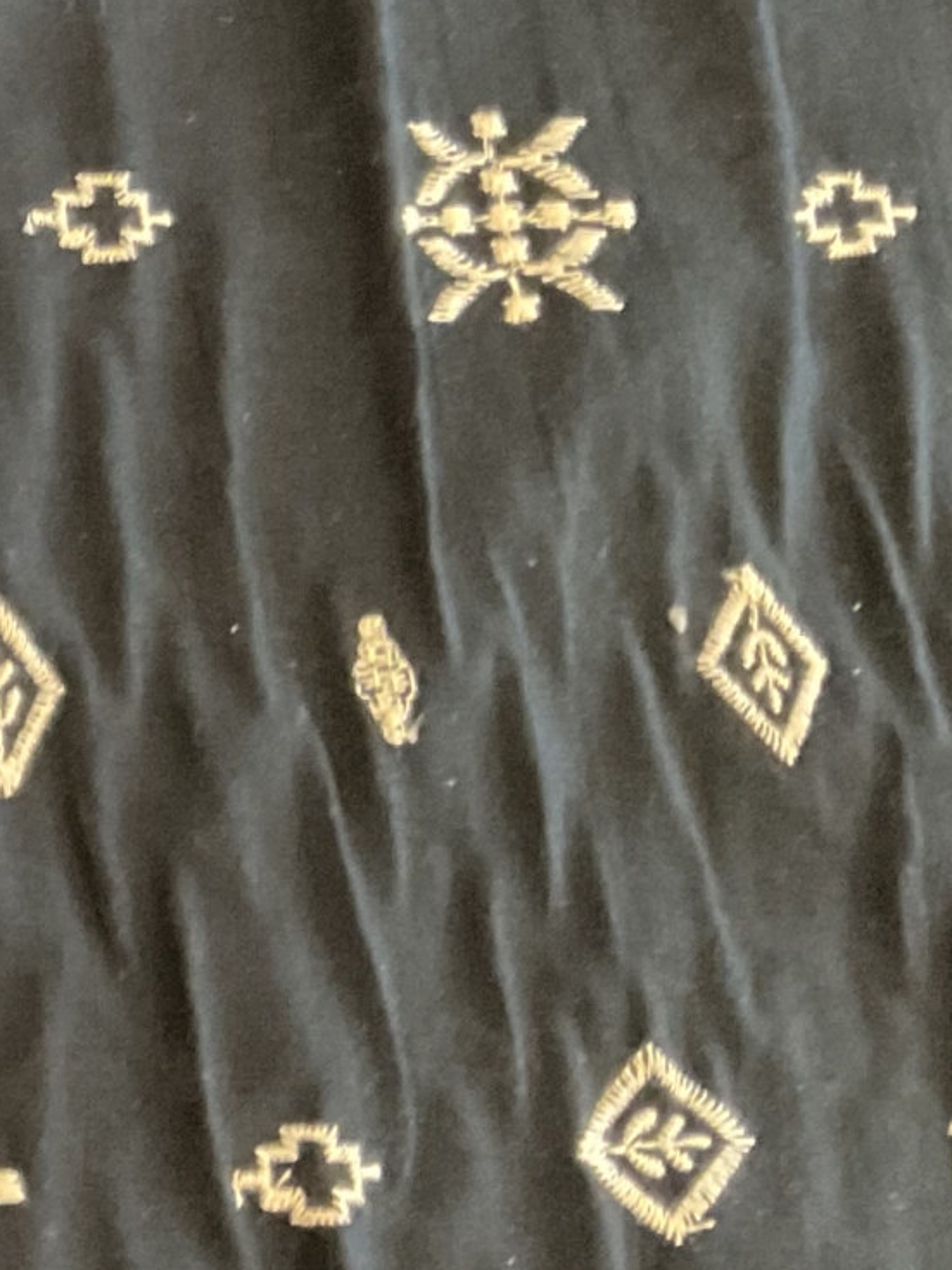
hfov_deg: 12.1
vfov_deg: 19.3
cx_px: -1254
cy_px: 295
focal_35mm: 101
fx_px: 3705
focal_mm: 3
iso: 320
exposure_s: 1/25
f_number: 1.8
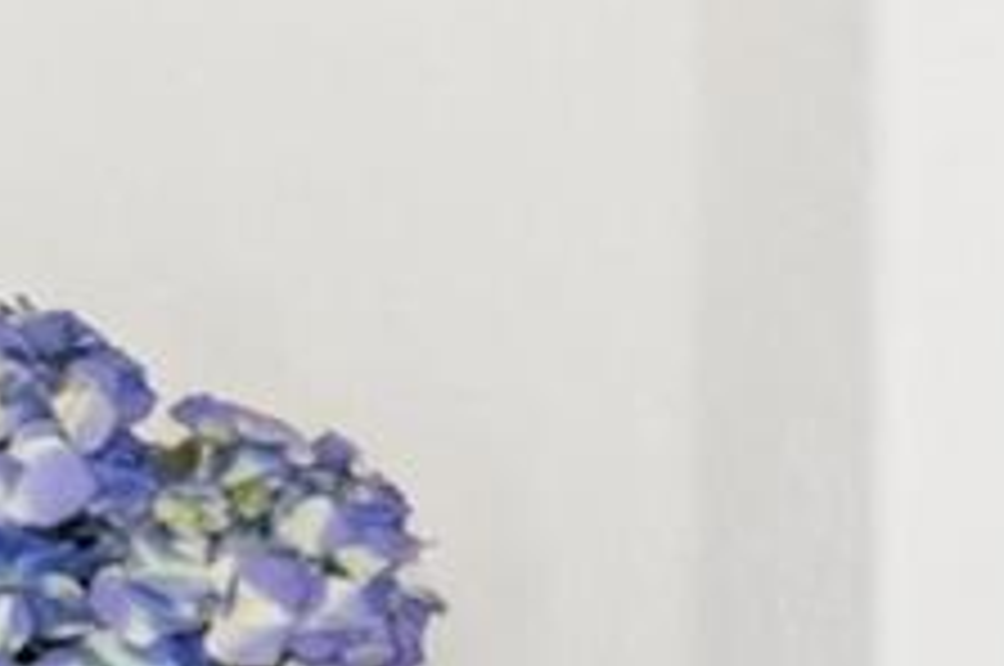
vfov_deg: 11.5
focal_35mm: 115
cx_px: 2724
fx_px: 3203
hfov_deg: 12.1
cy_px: 909
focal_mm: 16
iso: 400
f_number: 8
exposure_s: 1/50
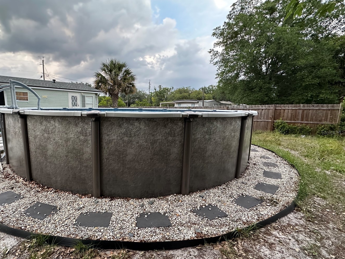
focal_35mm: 17
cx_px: 137
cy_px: 132
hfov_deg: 89.8
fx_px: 169
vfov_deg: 74.7
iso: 250
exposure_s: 1/99
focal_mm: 2.22
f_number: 2.2
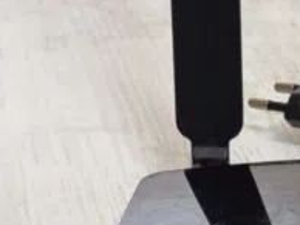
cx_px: 418
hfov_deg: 11.6
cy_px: 197
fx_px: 1428
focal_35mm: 165
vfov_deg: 8.9
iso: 1168
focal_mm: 5.24
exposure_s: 1/25
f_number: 1.7
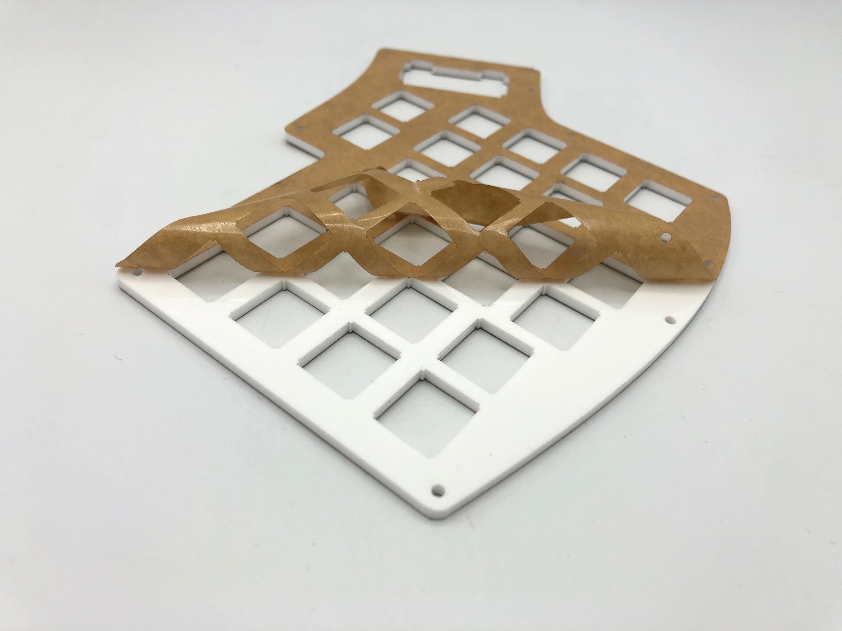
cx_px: 421
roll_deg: -5.2
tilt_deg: -42.2
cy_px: 316
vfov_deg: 49.7
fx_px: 681
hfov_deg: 63.4
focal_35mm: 28
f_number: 1.8
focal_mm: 4
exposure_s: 1/666
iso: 20
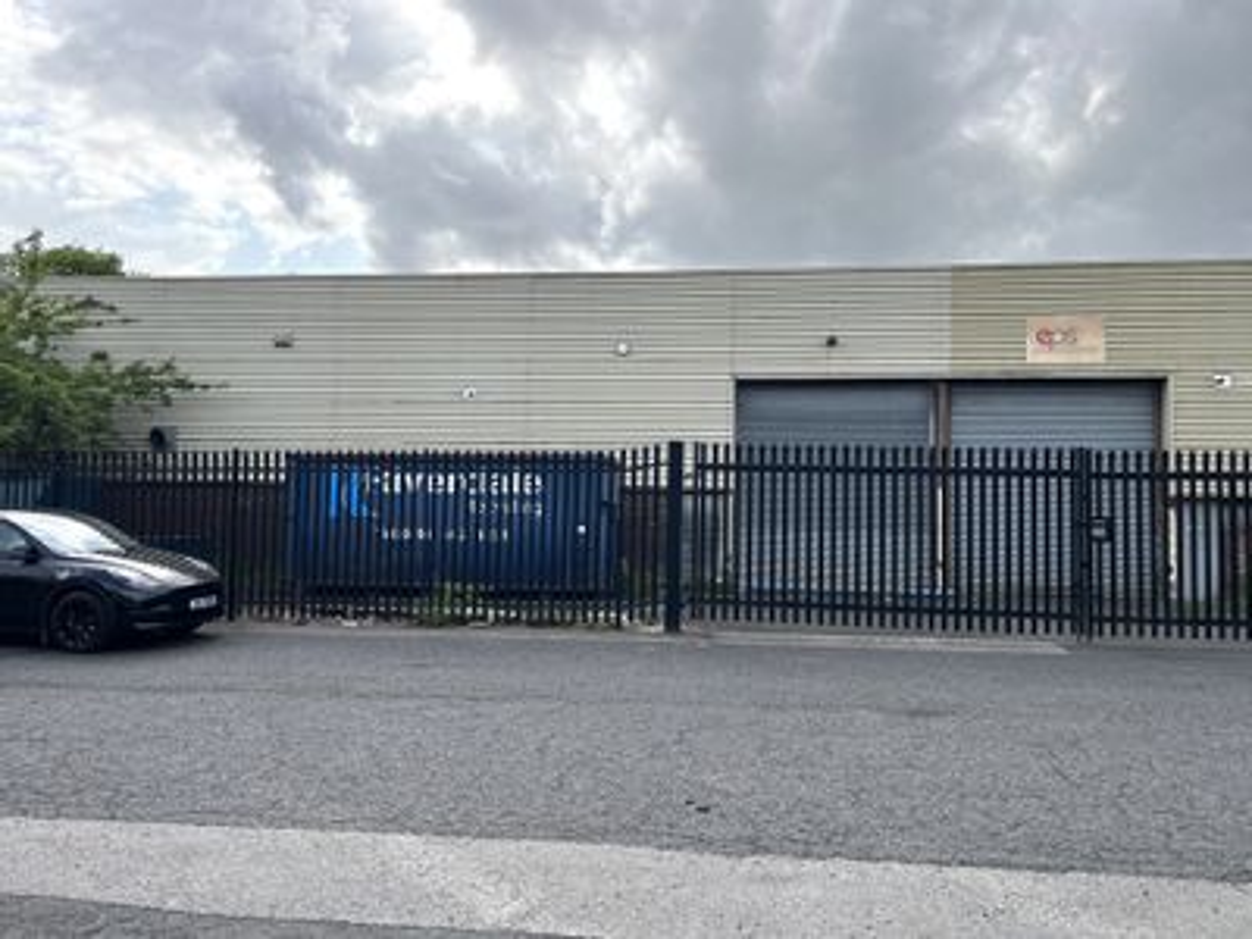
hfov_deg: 67.3
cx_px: 626
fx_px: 940
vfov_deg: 53.1
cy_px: 470
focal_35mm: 26
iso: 50
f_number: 1.6
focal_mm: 5.1
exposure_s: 1/3135
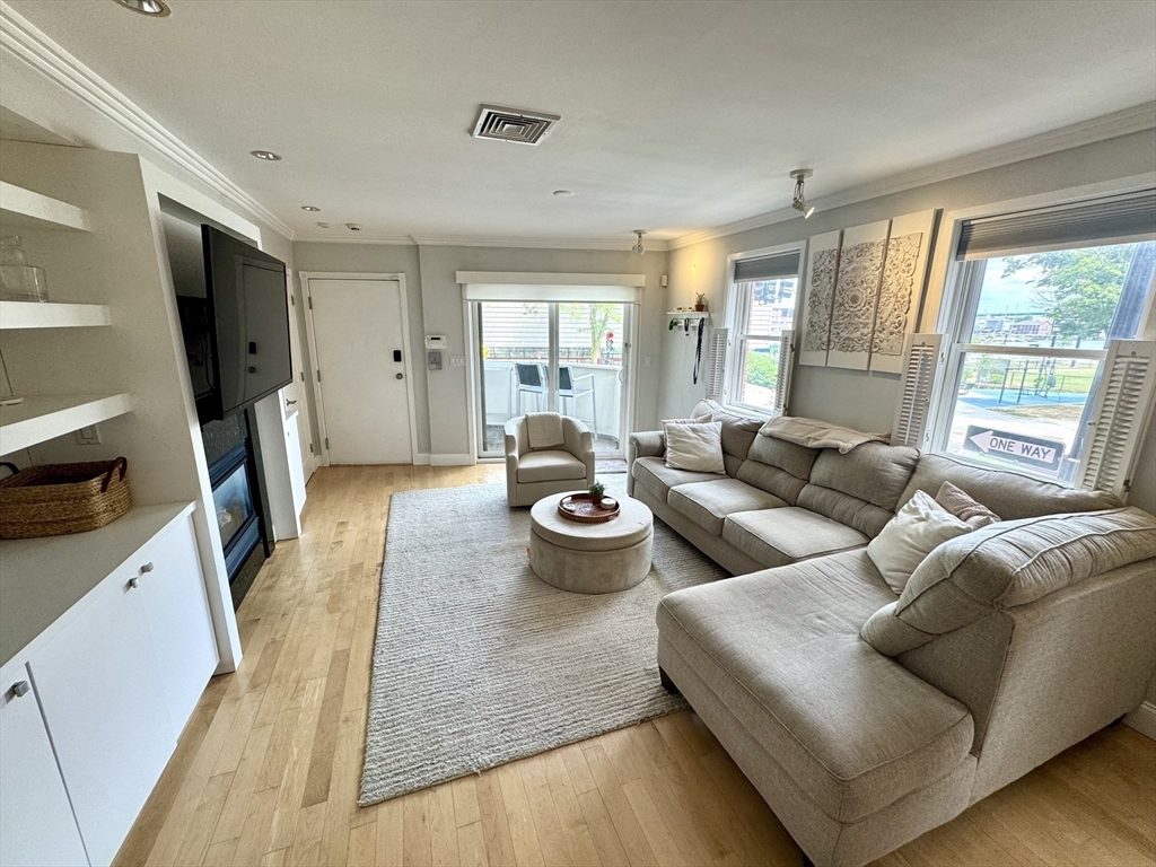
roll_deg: -0.5
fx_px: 468
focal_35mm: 14
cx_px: 578
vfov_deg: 85.7
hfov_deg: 102.1
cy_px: 434
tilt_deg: -13.4
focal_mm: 2.22
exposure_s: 1/120
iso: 100
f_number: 2.2
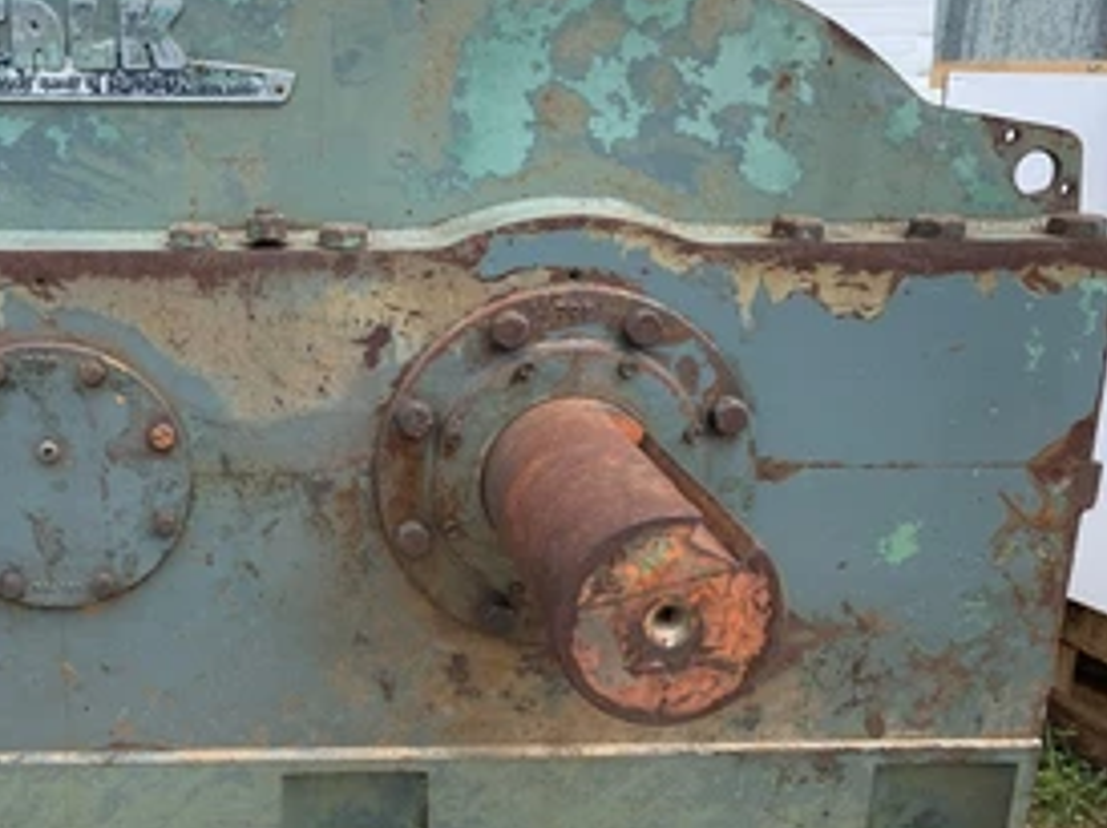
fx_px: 1214
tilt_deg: -16.8
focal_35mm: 38
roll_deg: -1.1
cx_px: 303
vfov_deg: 37.6
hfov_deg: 47.5
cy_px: 452
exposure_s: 1/692
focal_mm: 4.25
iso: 25
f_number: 1.8
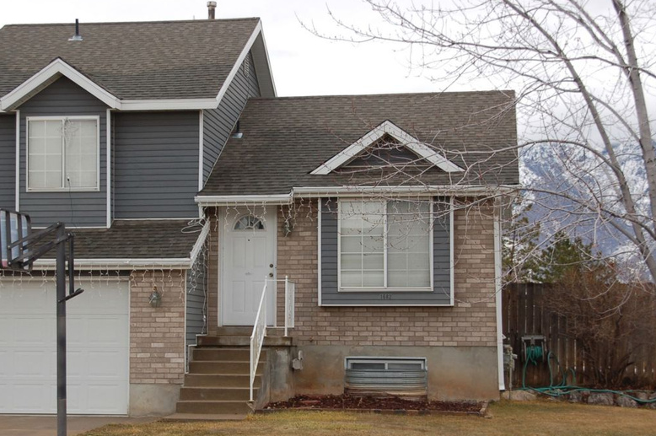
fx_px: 1438
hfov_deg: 25.6
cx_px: 261
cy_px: 258
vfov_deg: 17.2
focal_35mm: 79
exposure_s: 1/125
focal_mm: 40
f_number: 5.6
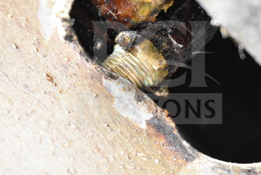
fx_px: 363
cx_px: 149
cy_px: 73
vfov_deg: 27.0
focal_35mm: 50
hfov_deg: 39.5
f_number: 3.8
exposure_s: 1/40
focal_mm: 22
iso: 5000
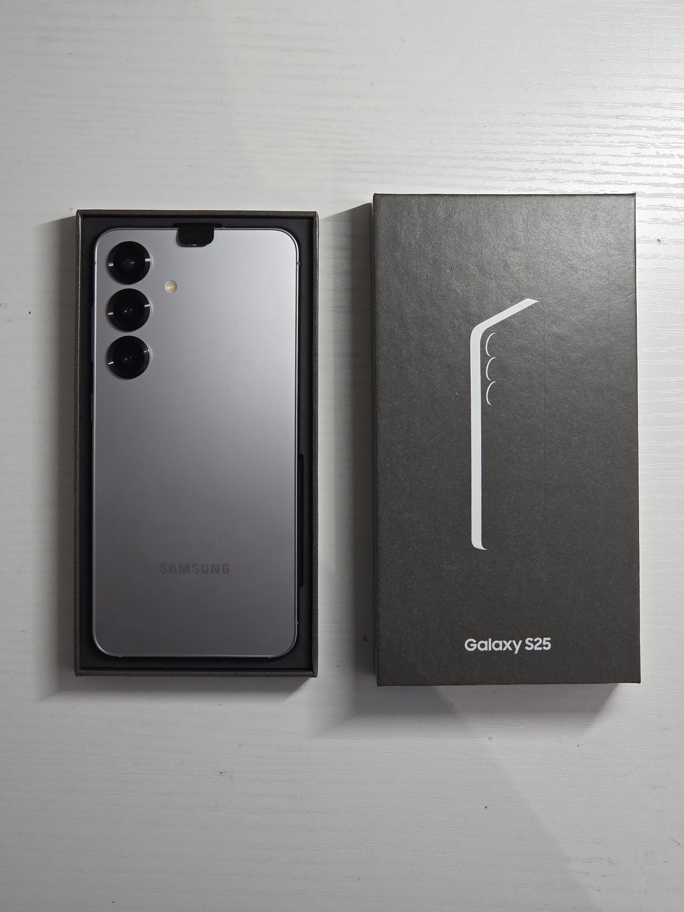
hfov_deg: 21.3
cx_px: 342
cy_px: 456
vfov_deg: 28.2
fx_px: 1818
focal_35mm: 69
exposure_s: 1/120
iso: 160
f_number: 2.4
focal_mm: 7
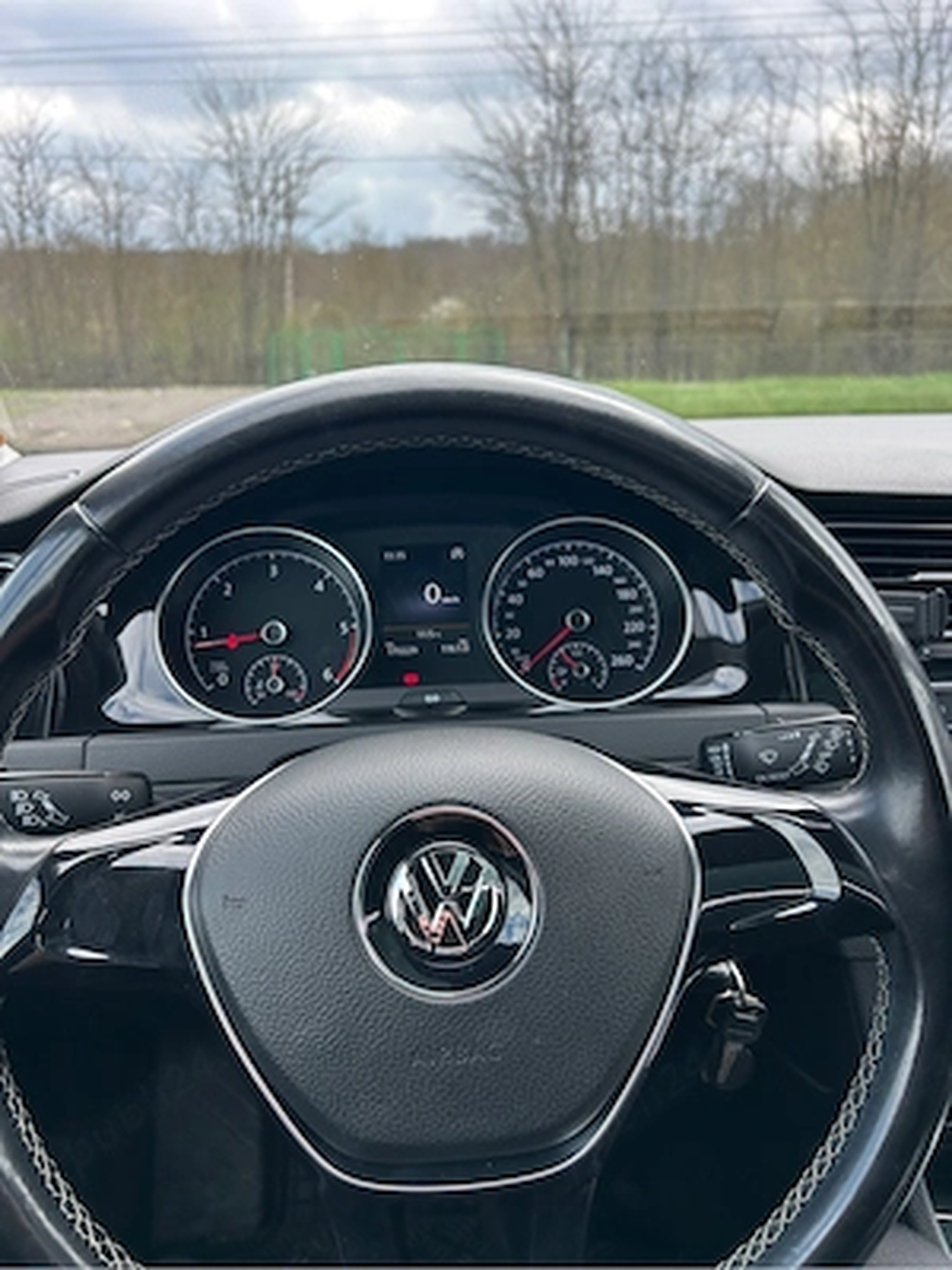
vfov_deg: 67.3
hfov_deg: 53.1
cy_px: 635
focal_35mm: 26
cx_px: 476
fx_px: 953
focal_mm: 5.7
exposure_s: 1/421
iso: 50
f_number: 1.5
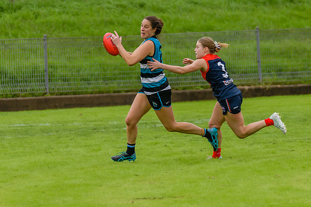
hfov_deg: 3.0
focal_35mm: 694
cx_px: 176
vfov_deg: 2.0
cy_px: 89
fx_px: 5999
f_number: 6.3
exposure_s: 1/2000
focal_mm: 290
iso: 800
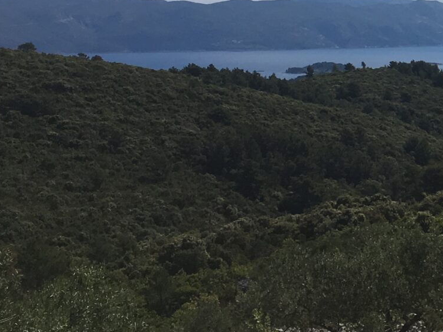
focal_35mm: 99
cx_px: 647
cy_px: -41
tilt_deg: +5.4
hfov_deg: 17.9
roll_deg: +1.8
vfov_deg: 14.6
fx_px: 1267
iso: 25
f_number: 2.2
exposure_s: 1/3497
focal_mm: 4.15
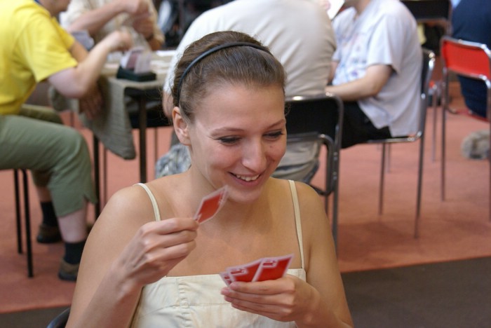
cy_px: 164
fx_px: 1228
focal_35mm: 90
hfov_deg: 22.6
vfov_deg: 15.2
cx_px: 246
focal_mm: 60
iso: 800
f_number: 5.6
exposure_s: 1/40
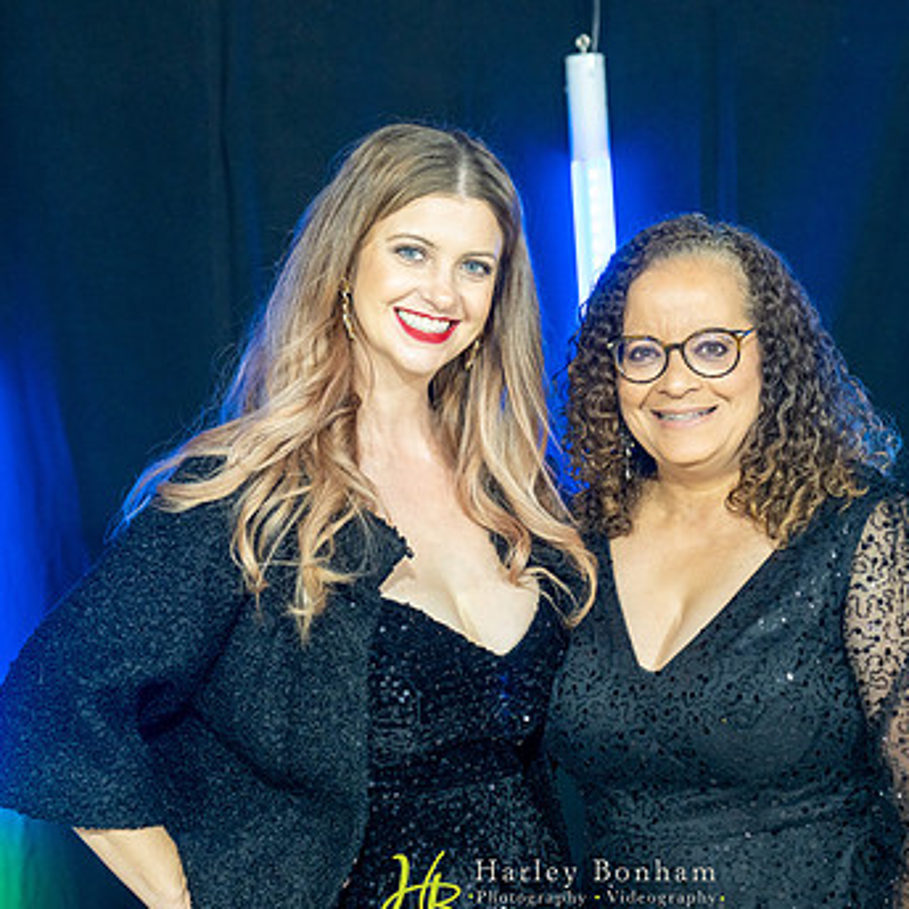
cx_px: 552
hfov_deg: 16.0
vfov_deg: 16.0
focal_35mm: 109
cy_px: 469
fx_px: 3238
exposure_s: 1/80
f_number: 4
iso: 1600
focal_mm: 76
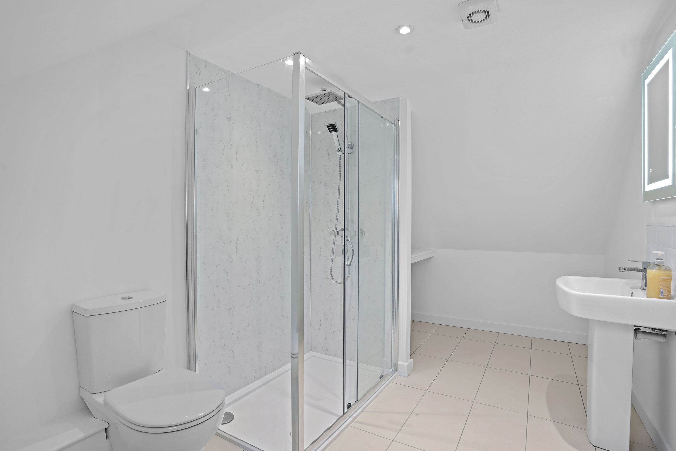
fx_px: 319
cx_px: 338
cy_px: 226
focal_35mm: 17
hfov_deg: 93.3
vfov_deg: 70.4
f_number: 8
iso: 250
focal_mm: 17
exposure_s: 1/3
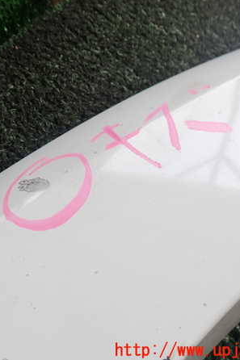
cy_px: 179
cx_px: 55
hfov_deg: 31.2
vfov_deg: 46.4
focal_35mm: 42
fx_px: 420
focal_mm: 5.4
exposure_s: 1/200
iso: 100
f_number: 3.2
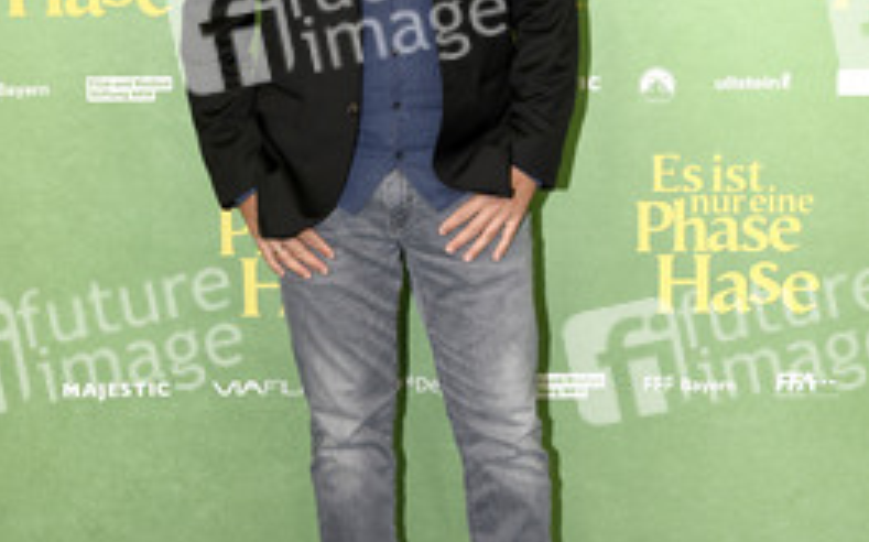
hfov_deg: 33.0
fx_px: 1467
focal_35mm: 62
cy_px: 182
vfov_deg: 20.8
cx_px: 433
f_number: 6.3
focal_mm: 40
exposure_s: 1/125
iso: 500
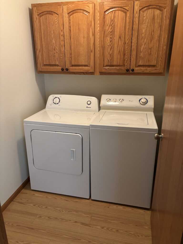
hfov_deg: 53.1
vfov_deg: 67.3
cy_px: 122
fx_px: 183
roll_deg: -0.1
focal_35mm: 26
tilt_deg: -18.8
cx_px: 92
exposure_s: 1/40
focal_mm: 5.96
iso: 500
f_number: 1.6
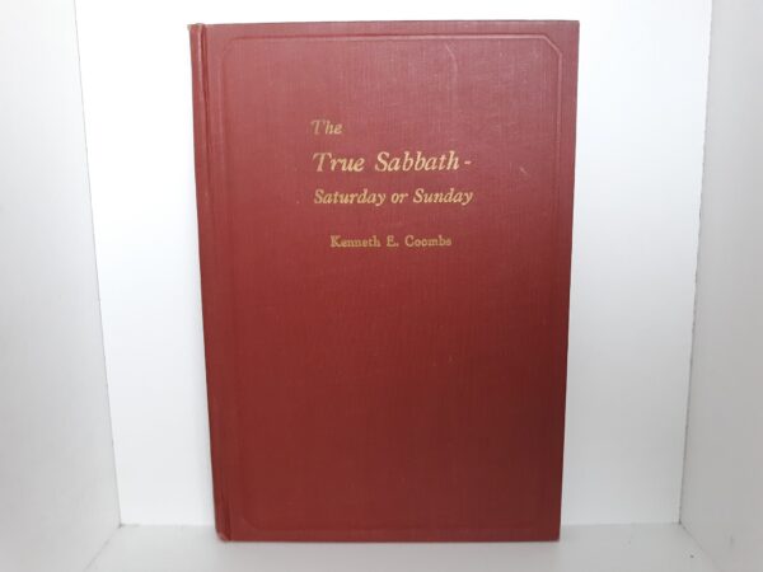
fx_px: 617
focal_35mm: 28
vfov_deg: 49.7
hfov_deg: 63.4
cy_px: 286
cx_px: 382
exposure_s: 1/25
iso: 500
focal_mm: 3.7
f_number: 1.7
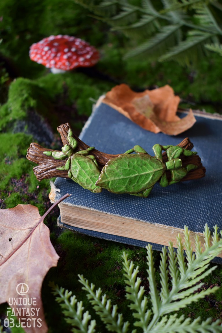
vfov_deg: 45.0
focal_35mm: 44
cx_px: 111
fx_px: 402
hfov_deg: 30.8
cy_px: 166
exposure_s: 1/60
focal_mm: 29
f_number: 4.2
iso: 500
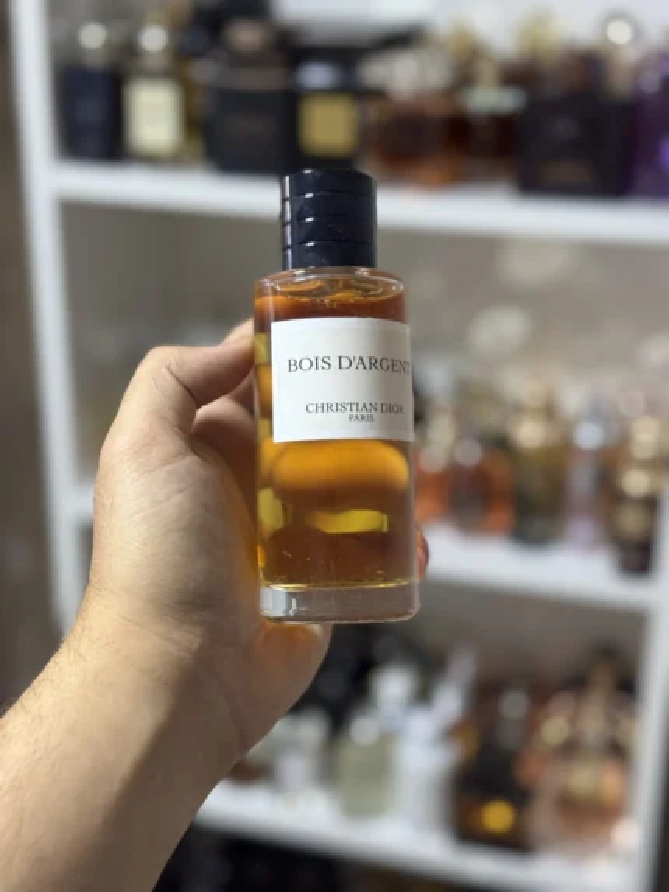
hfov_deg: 30.3
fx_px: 1236
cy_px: 446
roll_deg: -1.8
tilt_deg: -20.7
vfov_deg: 39.6
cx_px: 334
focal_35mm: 48
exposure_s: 1/50
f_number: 1.78
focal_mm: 6.76
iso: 160
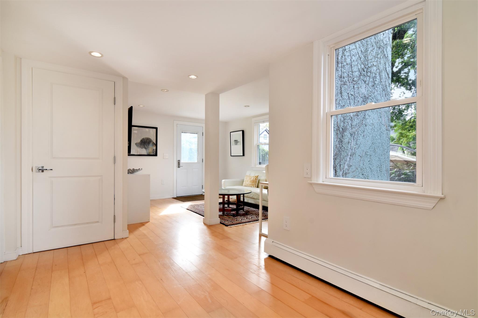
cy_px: 159
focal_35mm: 16
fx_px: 219
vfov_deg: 72.0
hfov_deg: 95.0
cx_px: 239
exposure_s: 1/40
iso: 640
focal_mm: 11
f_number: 11
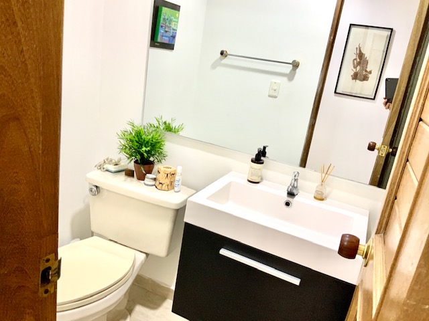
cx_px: 214
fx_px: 359
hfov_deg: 61.7
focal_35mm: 29
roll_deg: -7.3
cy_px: 160
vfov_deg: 48.2
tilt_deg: -15.3
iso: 100
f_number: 1.8
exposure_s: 1/60
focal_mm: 3
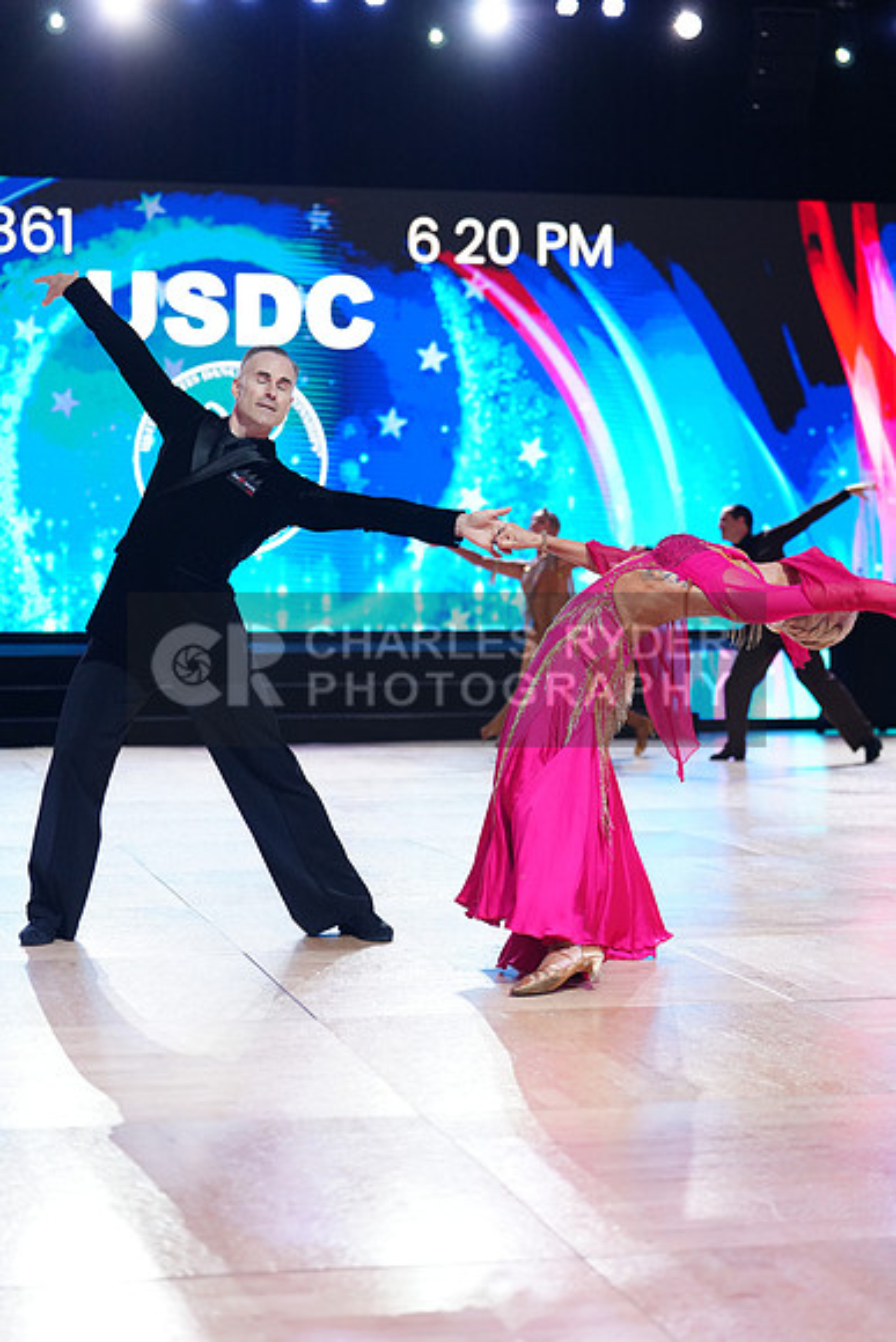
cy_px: 671
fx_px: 2612
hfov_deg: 19.5
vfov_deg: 28.8
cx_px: 448
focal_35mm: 70
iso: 2000
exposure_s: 1/500
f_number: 2.8
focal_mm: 70
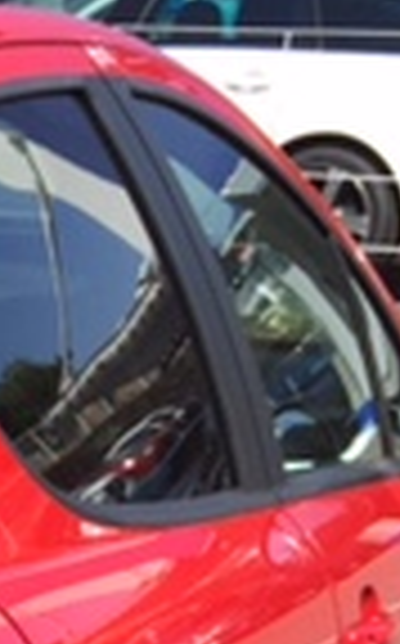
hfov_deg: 8.2
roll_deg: -3.0
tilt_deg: -22.5
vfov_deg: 14.1
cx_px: -737
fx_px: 2414
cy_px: 995
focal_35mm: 138
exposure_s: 1/760
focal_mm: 4.15
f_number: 2.2
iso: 32
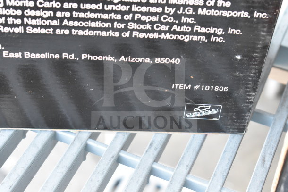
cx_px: 144
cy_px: 96
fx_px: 660
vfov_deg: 16.6
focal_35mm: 82
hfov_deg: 24.6
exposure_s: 1/100
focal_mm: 55
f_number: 5.6
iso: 2500
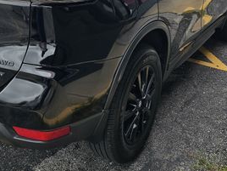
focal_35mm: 55
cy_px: 13
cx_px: 40
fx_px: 361
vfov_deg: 25.6
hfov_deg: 33.7
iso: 16
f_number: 1.7
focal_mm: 6.3
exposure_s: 1/180
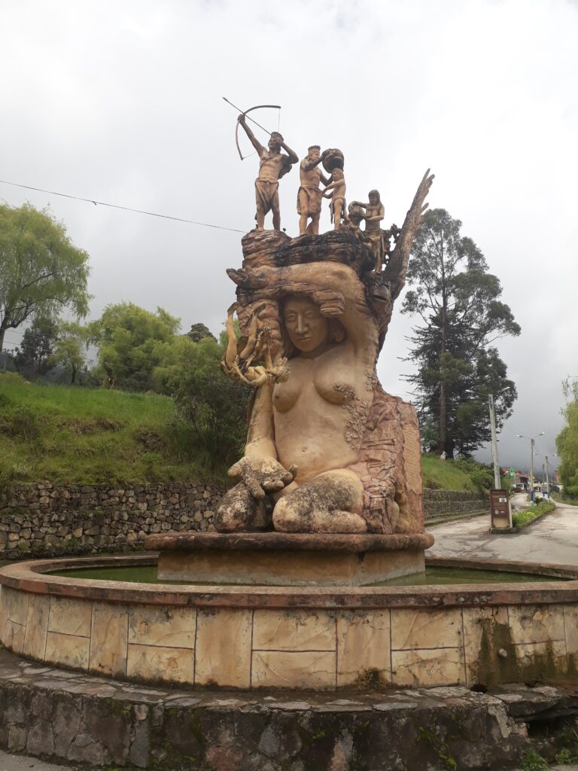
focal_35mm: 27
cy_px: 386
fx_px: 601
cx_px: 289
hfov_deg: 51.4
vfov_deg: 65.3
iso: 40
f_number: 1.9
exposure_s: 1/1866
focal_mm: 3.6
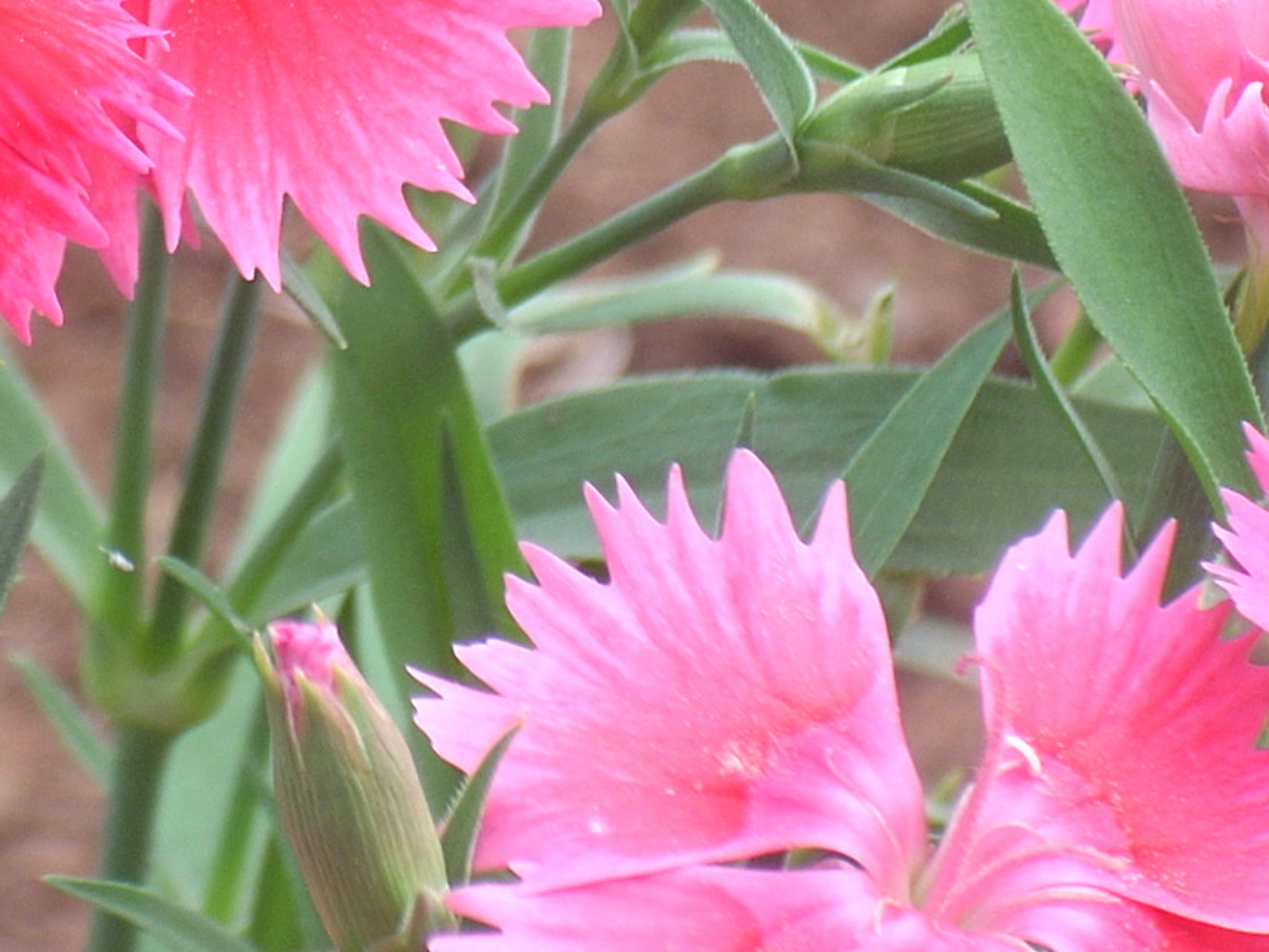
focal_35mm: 270
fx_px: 9899
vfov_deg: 5.5
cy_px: -136
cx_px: -89
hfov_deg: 7.3
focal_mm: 18.6
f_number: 5.2
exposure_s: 1/68.3
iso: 64
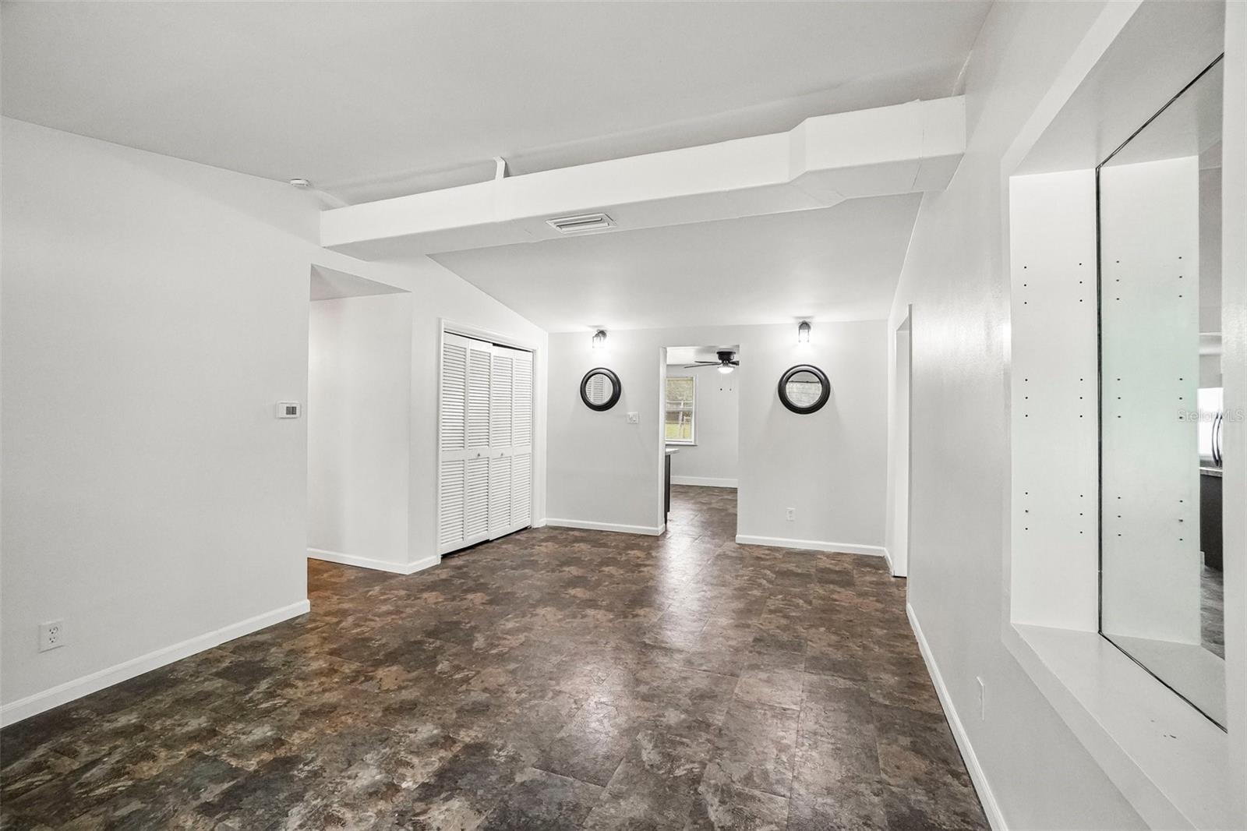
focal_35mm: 15
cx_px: 624
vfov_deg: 77.3
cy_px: 416
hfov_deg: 100.4
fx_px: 519
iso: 1000
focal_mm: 10
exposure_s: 1/30
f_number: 8
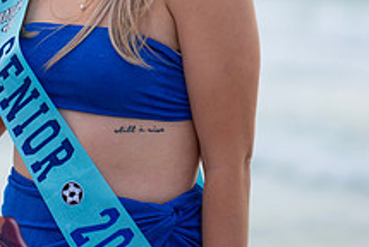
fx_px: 2617
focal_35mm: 255
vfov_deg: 5.4
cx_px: 129
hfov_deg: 8.1
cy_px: 26
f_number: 2.8
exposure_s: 1/200
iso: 100
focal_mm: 122
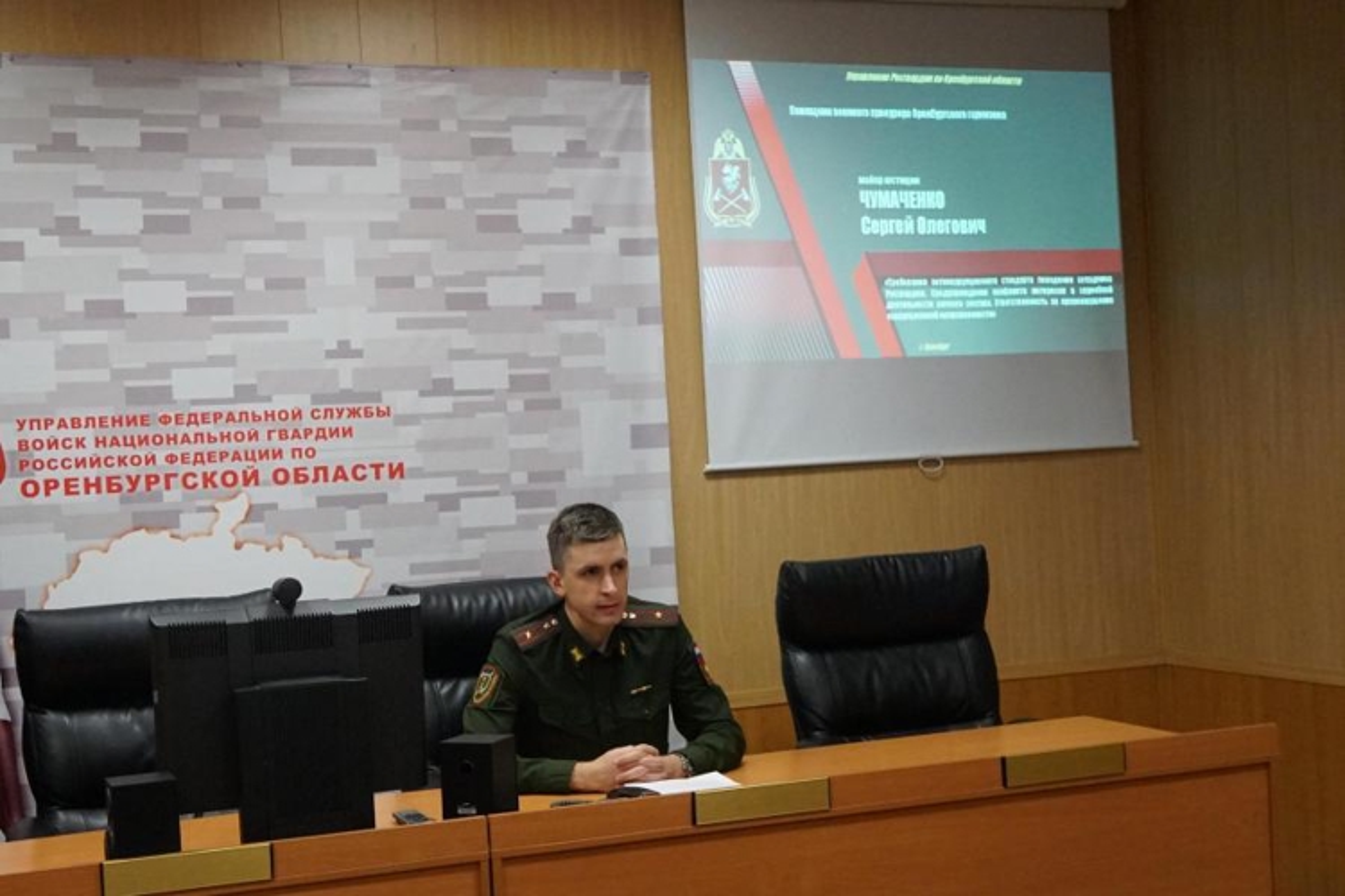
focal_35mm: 36
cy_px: 448
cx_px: 672
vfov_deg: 36.9
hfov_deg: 53.1
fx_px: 1345
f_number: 4
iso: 5000
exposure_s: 1/160
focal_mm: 24
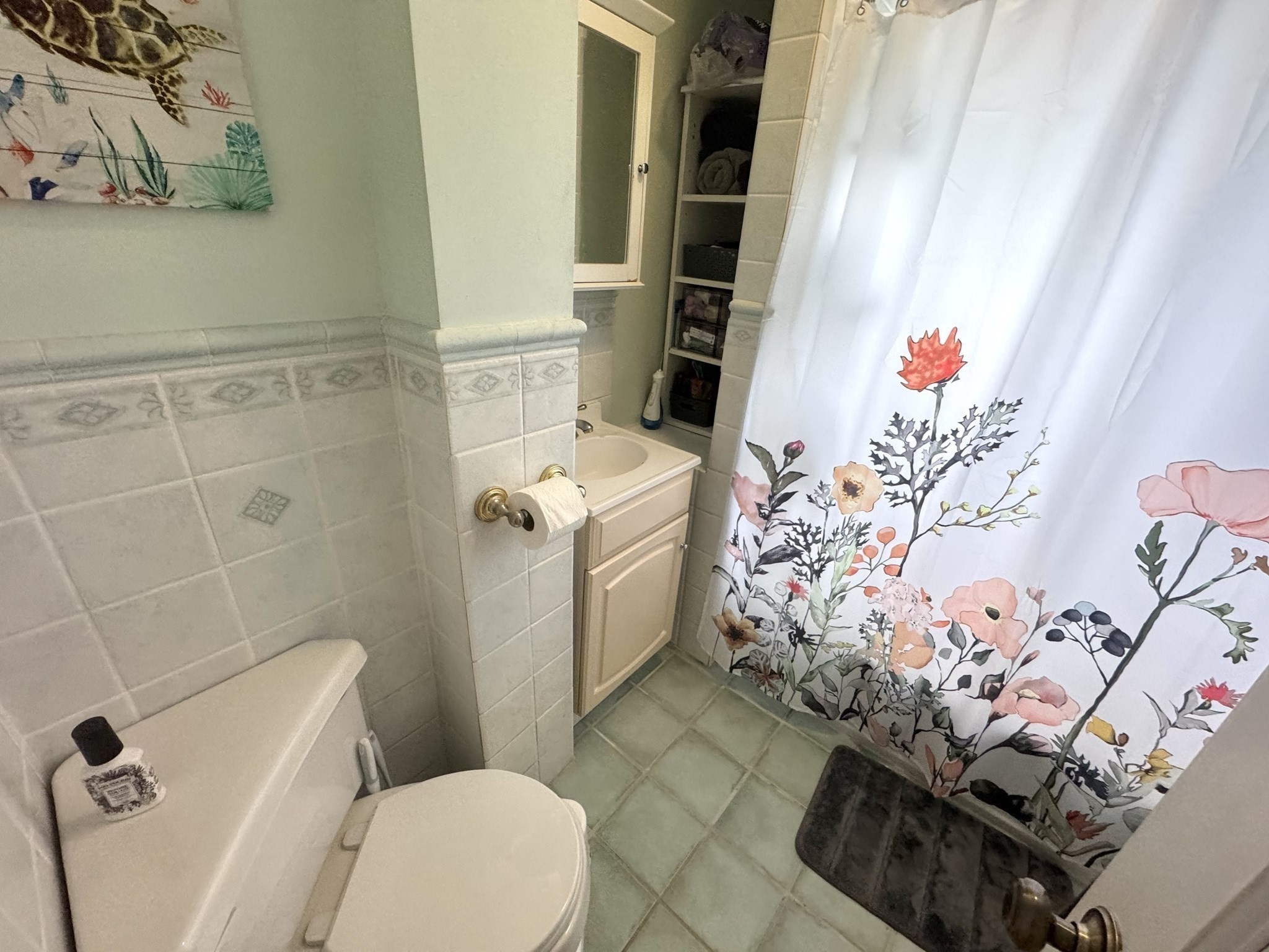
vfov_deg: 85.7
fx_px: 513
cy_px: 476
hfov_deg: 102.1
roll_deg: -3.6
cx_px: 634
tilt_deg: -26.1
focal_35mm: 14
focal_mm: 2.22
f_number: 2.2
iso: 320
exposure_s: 1/120
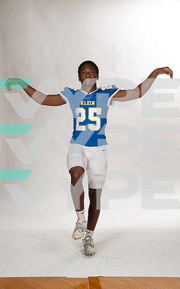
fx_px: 565
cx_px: 90
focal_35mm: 72
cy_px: 144
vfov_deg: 28.6
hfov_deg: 18.1
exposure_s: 1/320
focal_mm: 70
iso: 800
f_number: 7.1
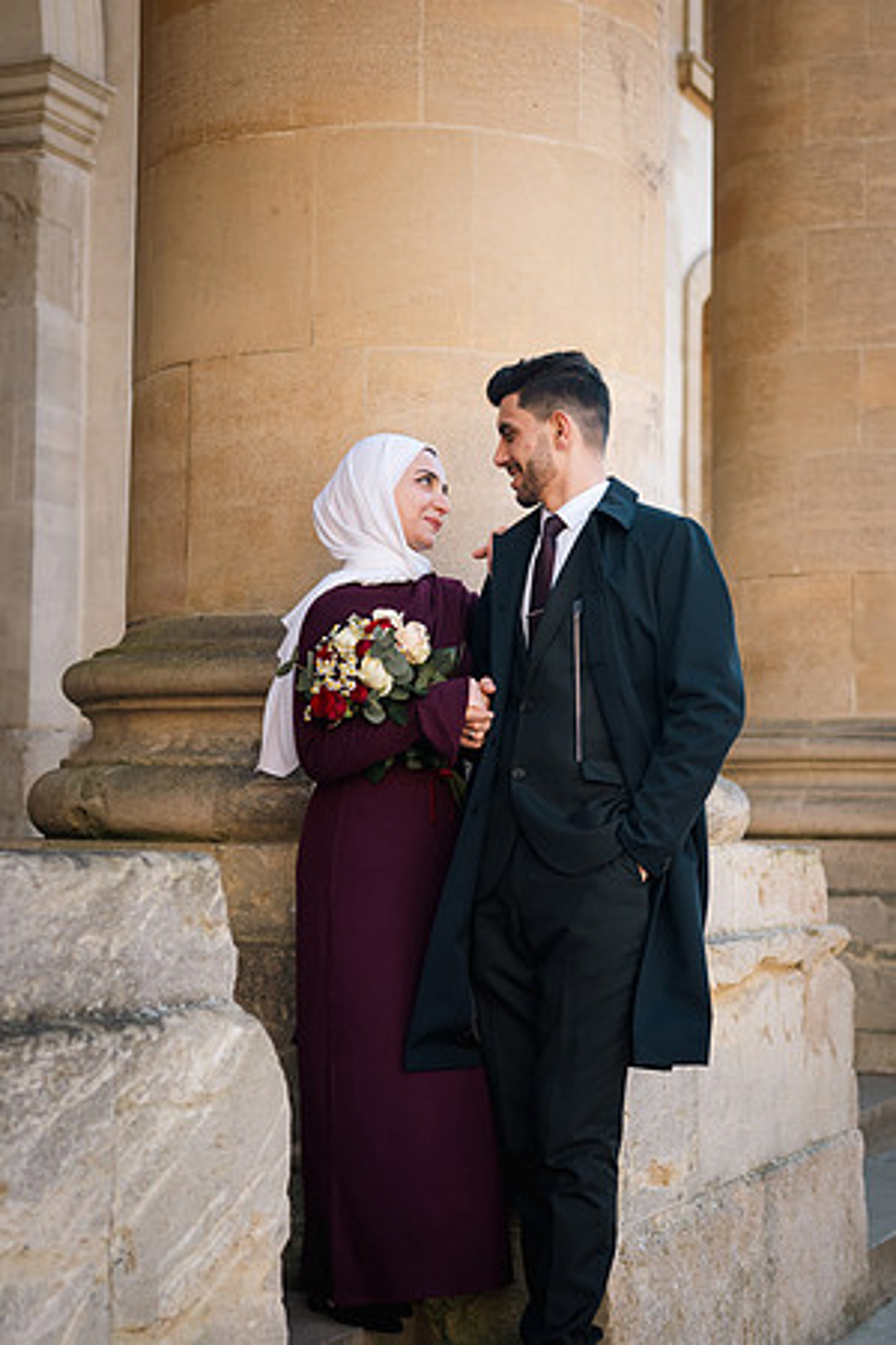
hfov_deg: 22.6
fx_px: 2240
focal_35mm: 60
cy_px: 672
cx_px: 448
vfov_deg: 33.4
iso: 200
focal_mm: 40
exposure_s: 1/640
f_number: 2.8
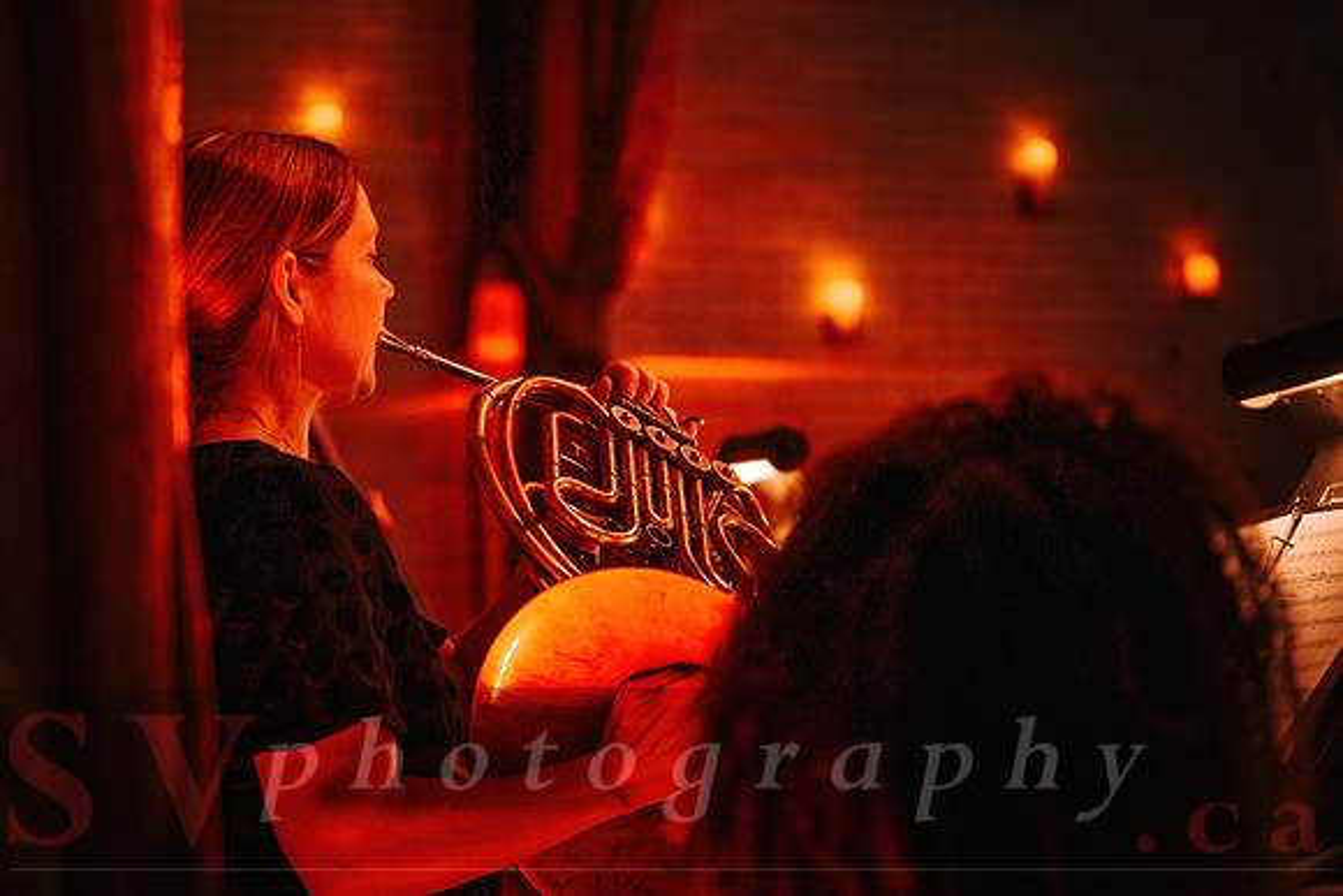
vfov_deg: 16.9
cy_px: 379
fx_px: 3011
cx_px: 569
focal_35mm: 81
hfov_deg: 25.1
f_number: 2.8
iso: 1000
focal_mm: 70
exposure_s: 1/160
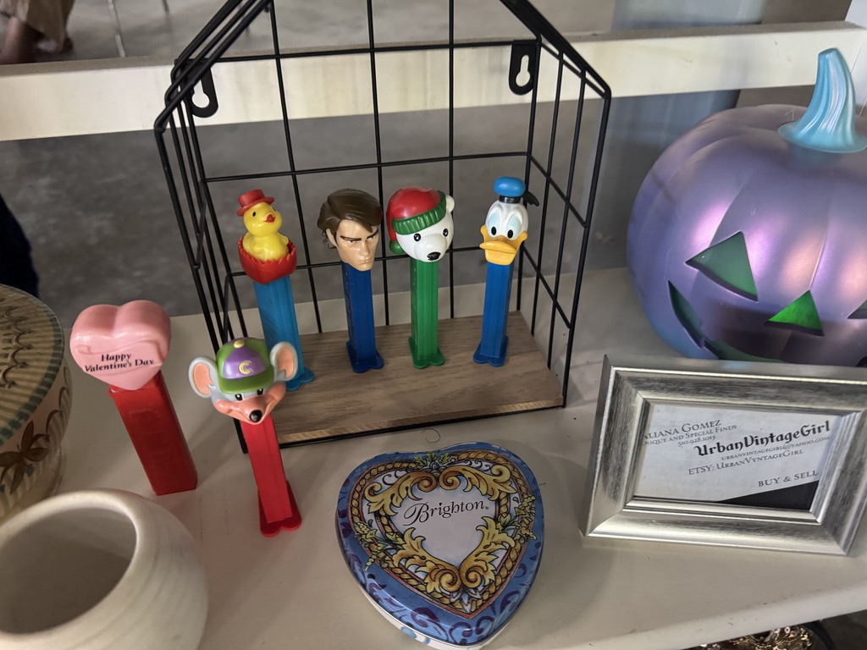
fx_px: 601
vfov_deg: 56.8
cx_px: 434
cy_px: 325
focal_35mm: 24
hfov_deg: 71.6
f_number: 1.78
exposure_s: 1/43
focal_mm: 6.76
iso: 800
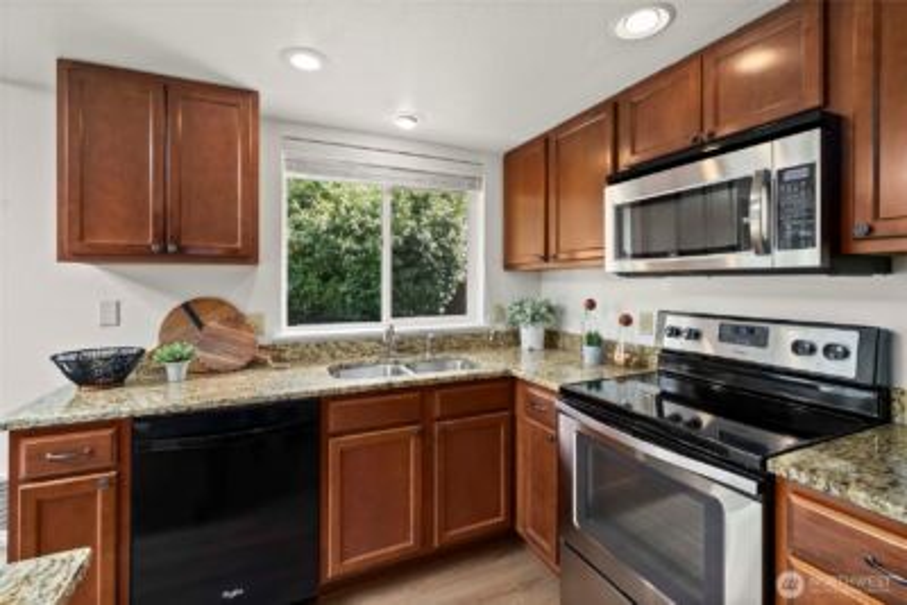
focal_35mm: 15
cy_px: 302
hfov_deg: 100.4
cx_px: 454
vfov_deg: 77.4
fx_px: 378
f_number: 7.1
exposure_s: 1/13
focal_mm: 15
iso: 1000
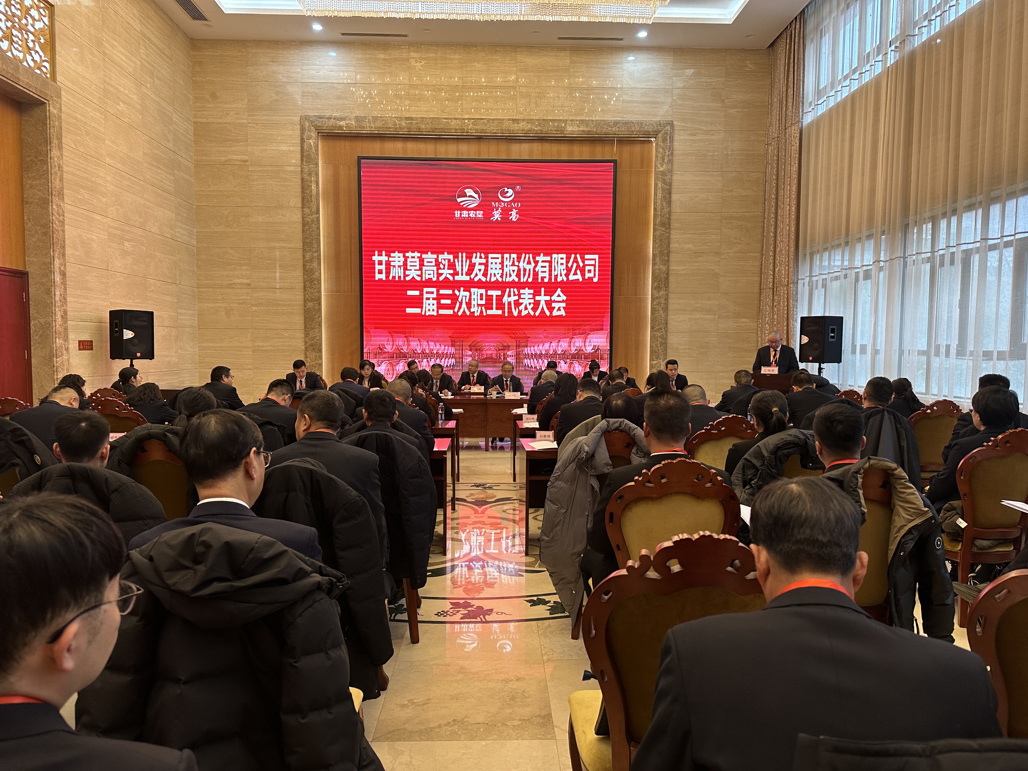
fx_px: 713
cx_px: 514
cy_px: 386
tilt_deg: -4.0
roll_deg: -0.9
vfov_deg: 56.8
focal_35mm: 24
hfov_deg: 71.6
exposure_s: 1/120
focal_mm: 6.86
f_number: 1.78
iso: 160
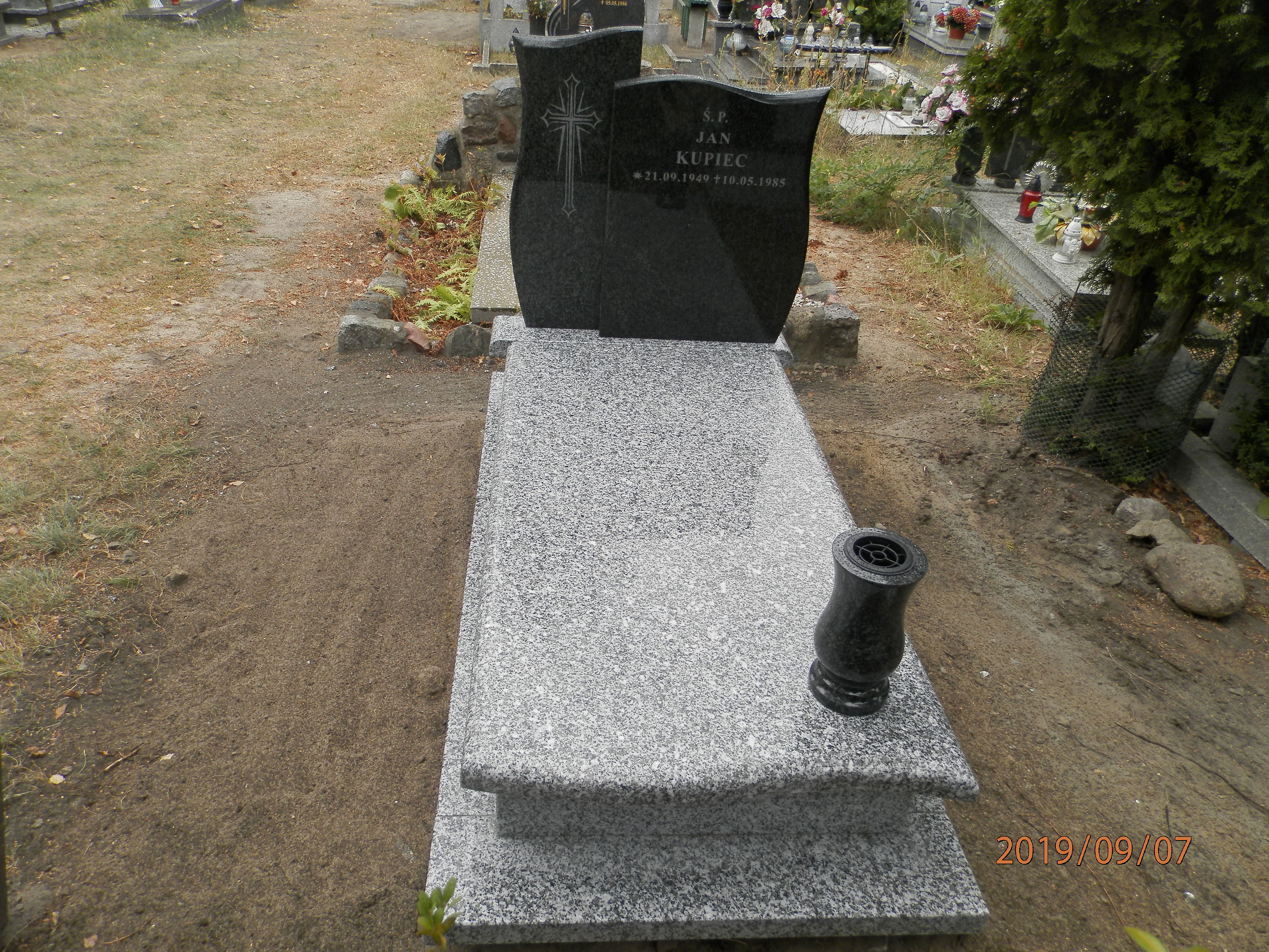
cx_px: 634
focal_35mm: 25
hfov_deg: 69.4
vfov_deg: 54.9
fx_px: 916
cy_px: 476
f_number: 3.1
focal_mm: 4.5
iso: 80
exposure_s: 1/100
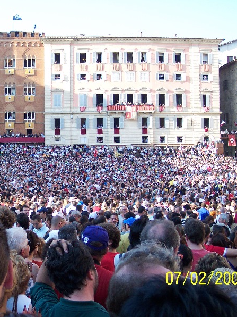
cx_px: 57
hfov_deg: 28.1
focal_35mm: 51
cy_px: 158
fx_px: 466
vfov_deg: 37.5
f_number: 2.8
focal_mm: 8
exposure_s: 1/350
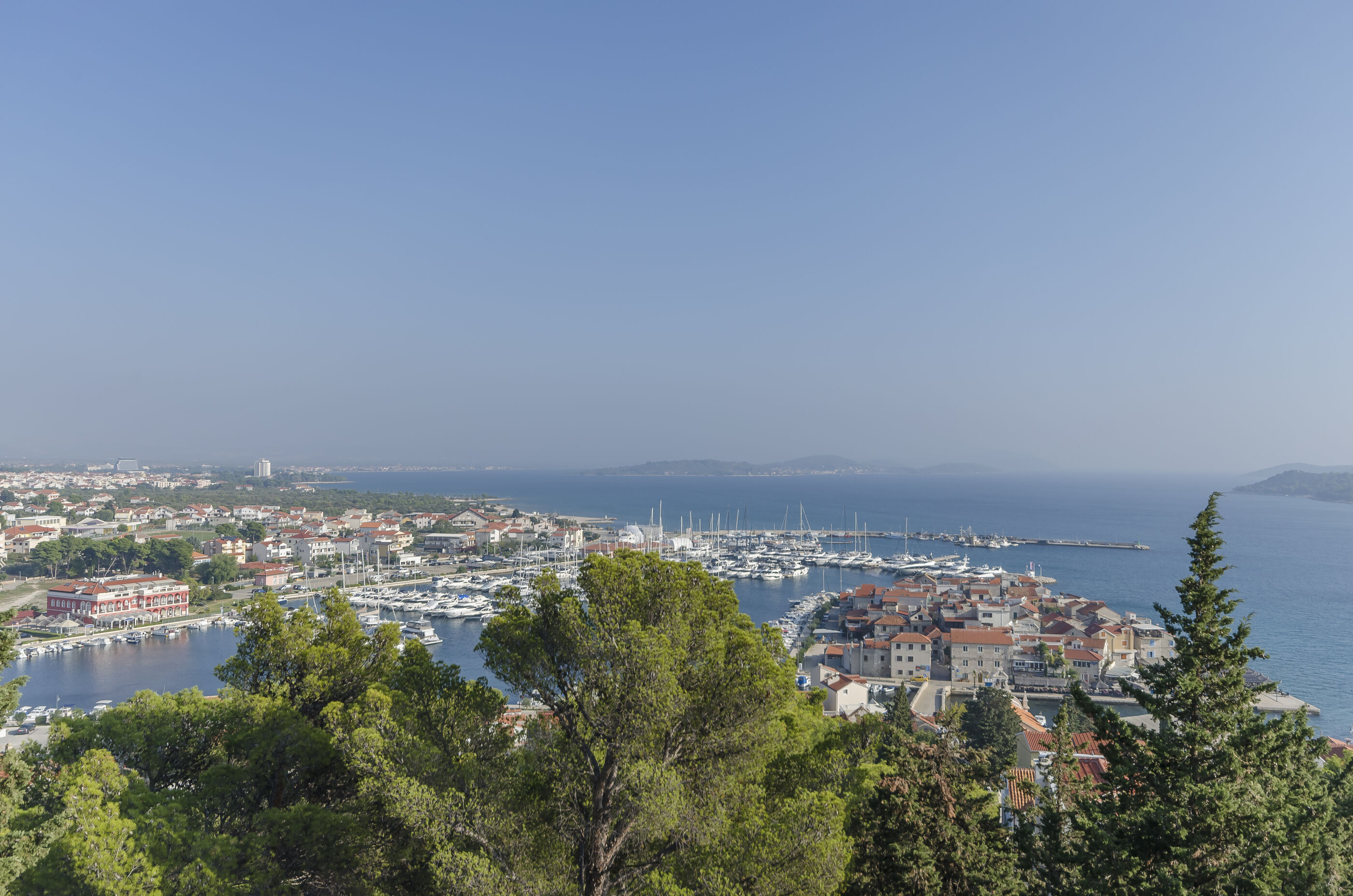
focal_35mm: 28
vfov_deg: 45.5
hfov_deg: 64.7
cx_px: 676
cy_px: 448
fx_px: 1069
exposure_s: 1/250
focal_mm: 19
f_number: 9
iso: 100
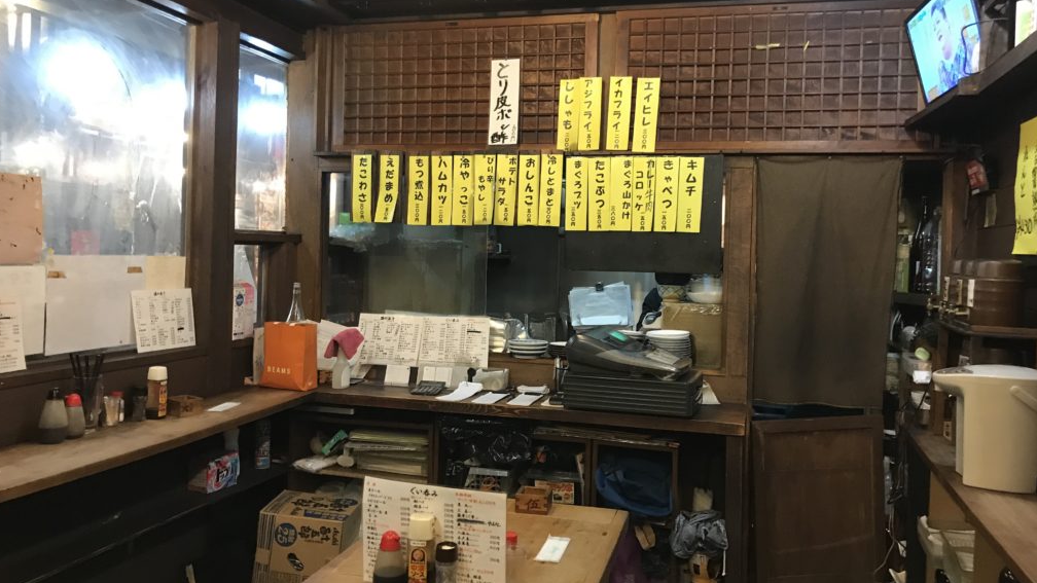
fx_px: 852
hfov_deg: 62.6
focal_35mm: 31
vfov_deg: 37.8
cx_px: 520
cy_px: 272
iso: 100
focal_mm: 3.99
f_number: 1.8
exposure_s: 1/17
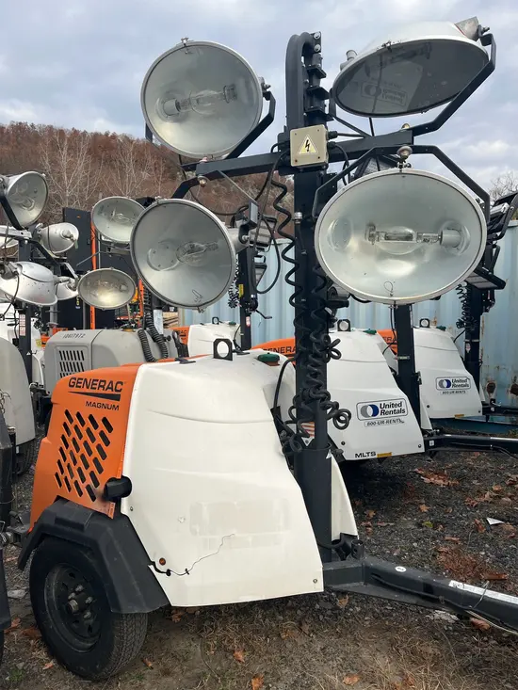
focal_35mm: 26
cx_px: 259
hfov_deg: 53.1
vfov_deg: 67.3
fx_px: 519
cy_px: 345
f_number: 1.6
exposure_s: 1/1294
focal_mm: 5.1
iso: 50
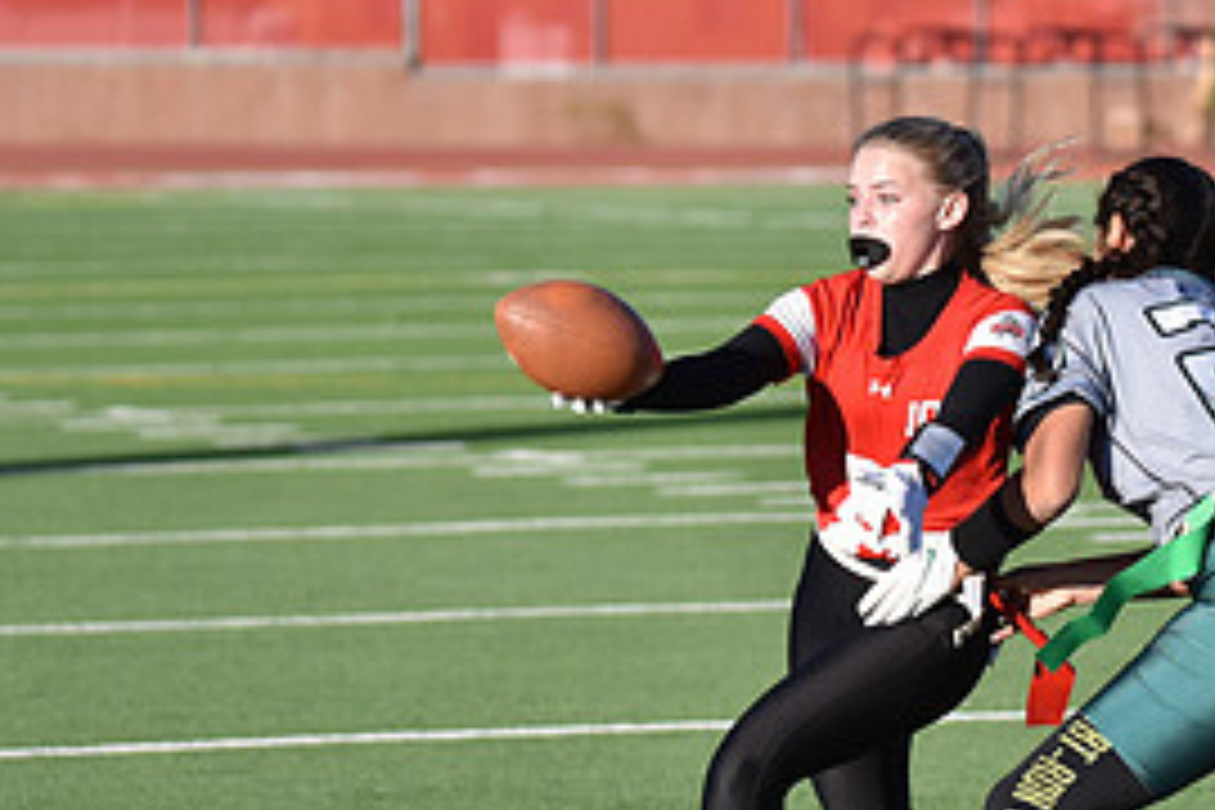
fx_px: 10867
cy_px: 344
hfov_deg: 6.4
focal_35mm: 322
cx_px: 868
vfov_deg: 4.3
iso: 560
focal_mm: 150
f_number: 5
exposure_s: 1/4000
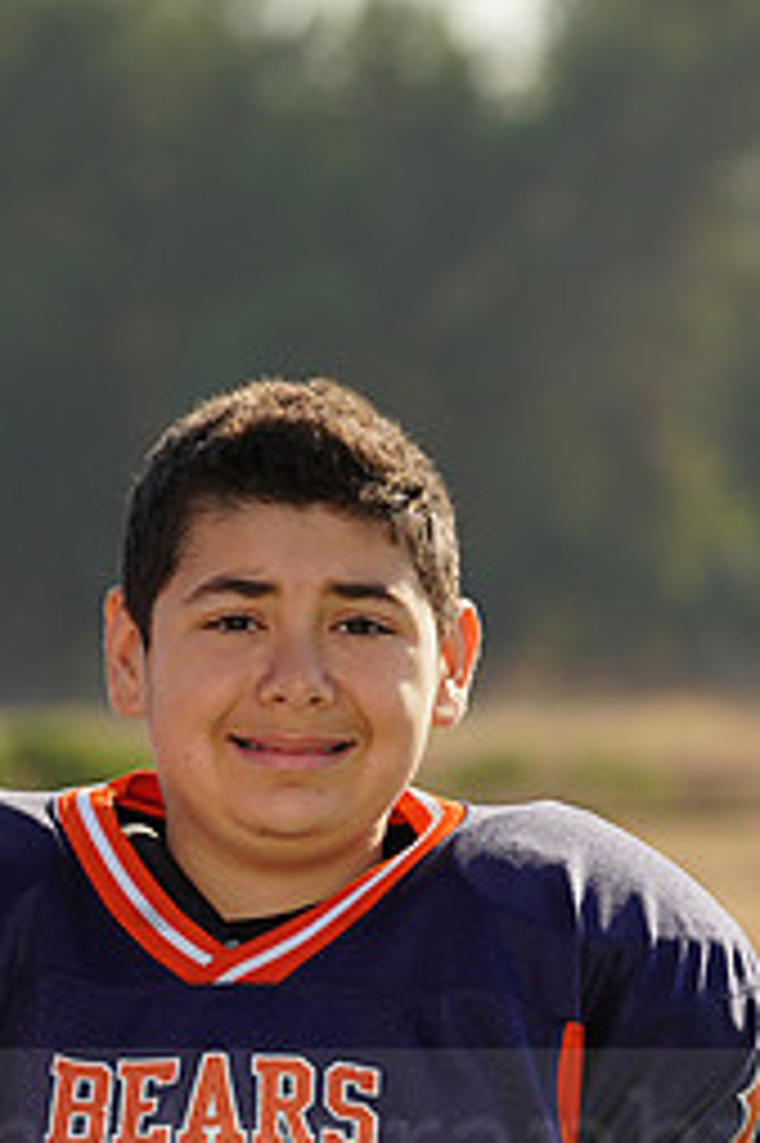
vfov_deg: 4.1
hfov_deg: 2.7
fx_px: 15981
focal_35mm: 504
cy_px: 1112
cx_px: 207
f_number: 9
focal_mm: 221
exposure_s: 1/250
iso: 100
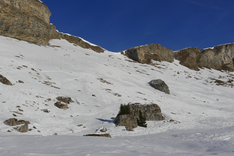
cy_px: 78
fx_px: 390
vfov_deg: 22.6
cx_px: 117
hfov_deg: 33.4
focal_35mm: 60
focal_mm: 12.8
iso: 80
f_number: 6.3
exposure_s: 1/1000
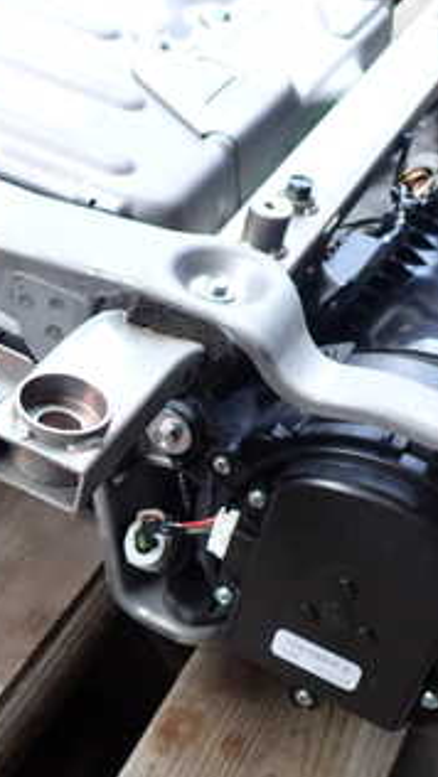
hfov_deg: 19.1
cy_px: 406
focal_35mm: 62
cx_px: 34
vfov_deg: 33.8
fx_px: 1279
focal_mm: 5.4
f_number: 2.3
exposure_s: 1/125
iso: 100
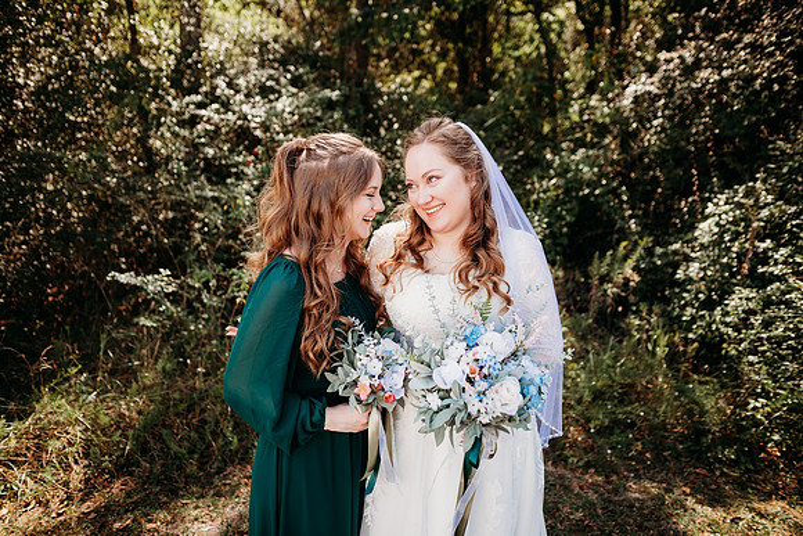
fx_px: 535
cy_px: 268
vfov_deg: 53.2
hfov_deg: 73.7
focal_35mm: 24
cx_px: 402
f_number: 2.2
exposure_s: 1/800
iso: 100
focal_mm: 24
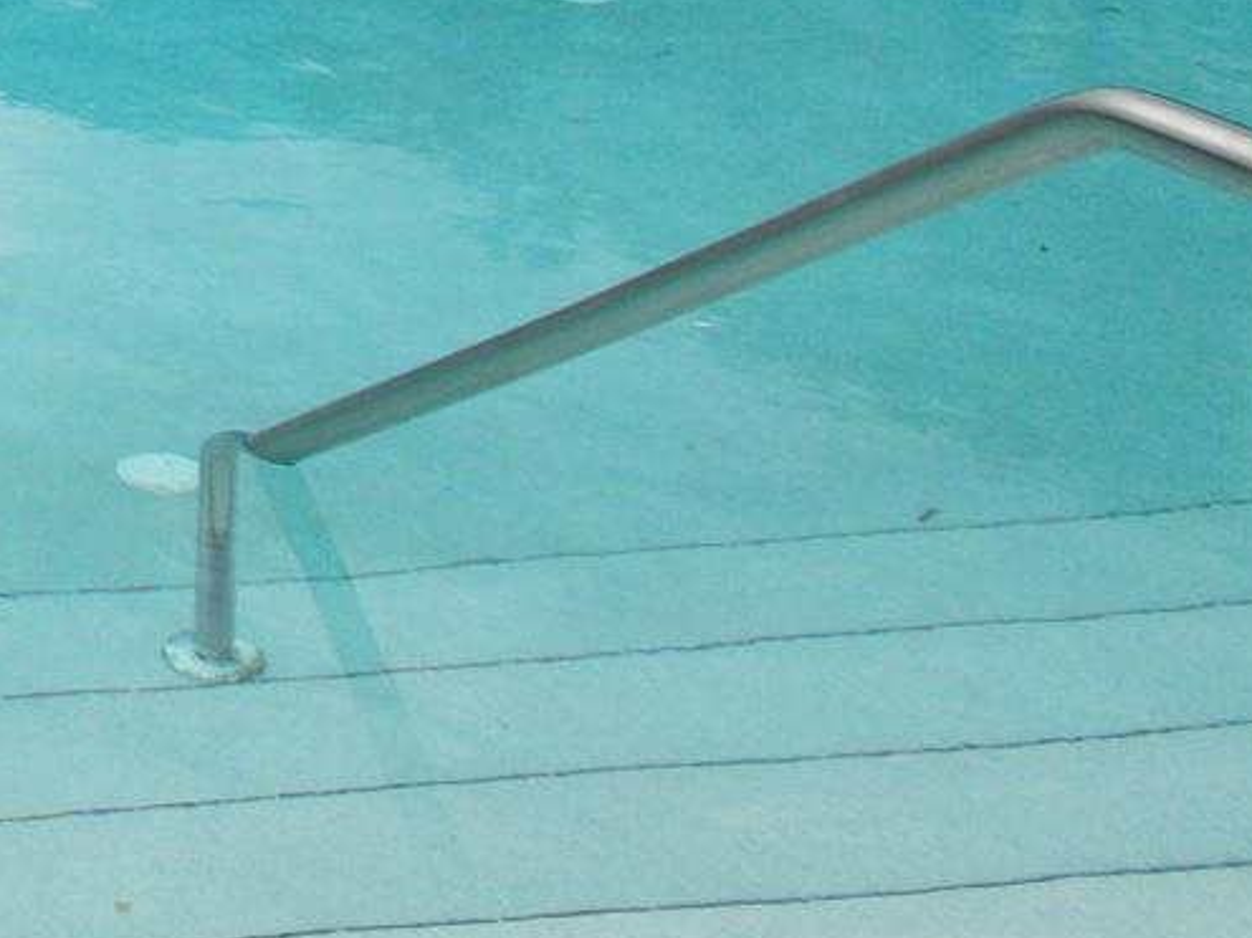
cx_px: -655
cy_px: -399
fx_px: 3507
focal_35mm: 97
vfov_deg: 14.4
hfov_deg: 18.0
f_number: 3.4
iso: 80
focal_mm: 5.3
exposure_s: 1/320
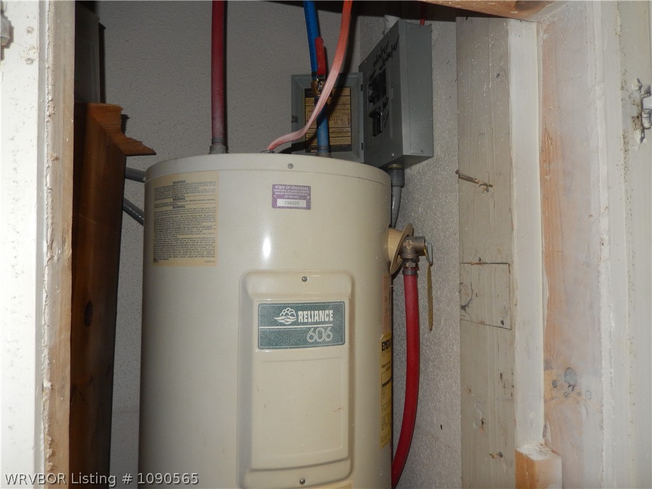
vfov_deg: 54.9
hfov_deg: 69.4
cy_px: 244
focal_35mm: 25
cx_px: 326
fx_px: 471
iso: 200
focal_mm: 4.5
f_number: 3.4
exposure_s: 1/30
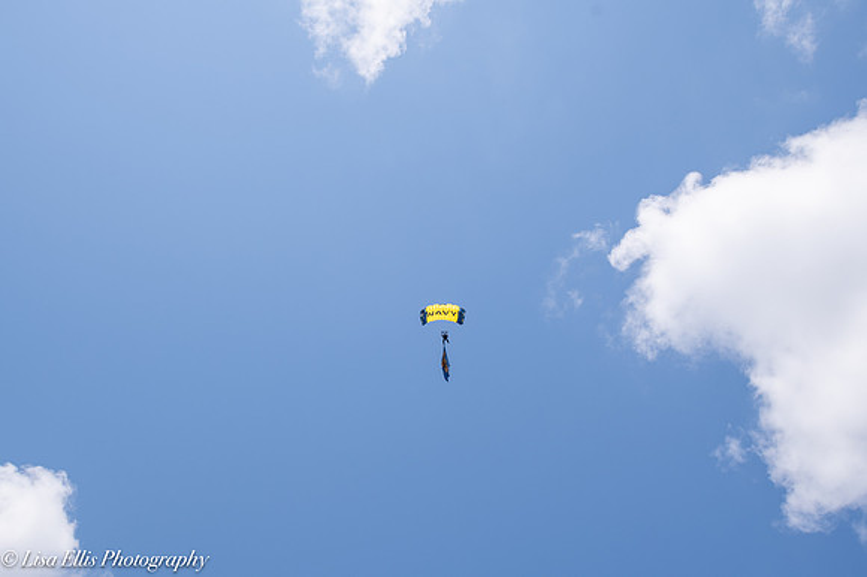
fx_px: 1011
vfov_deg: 31.9
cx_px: 434
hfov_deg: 46.4
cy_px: 288
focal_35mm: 42
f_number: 7.1
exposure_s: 1/800
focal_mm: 35
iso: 100
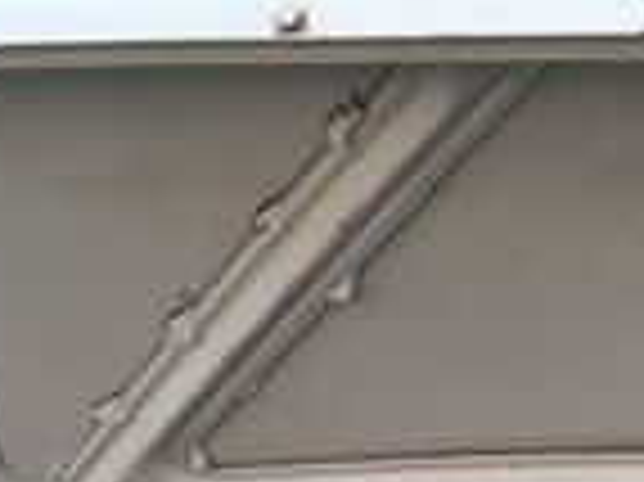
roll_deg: -1.3
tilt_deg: -25.8
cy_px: 786
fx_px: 2491
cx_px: 842
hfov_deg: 14.1
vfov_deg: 10.6
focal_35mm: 134
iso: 32
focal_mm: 4.15
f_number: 2.2
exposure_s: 1/33
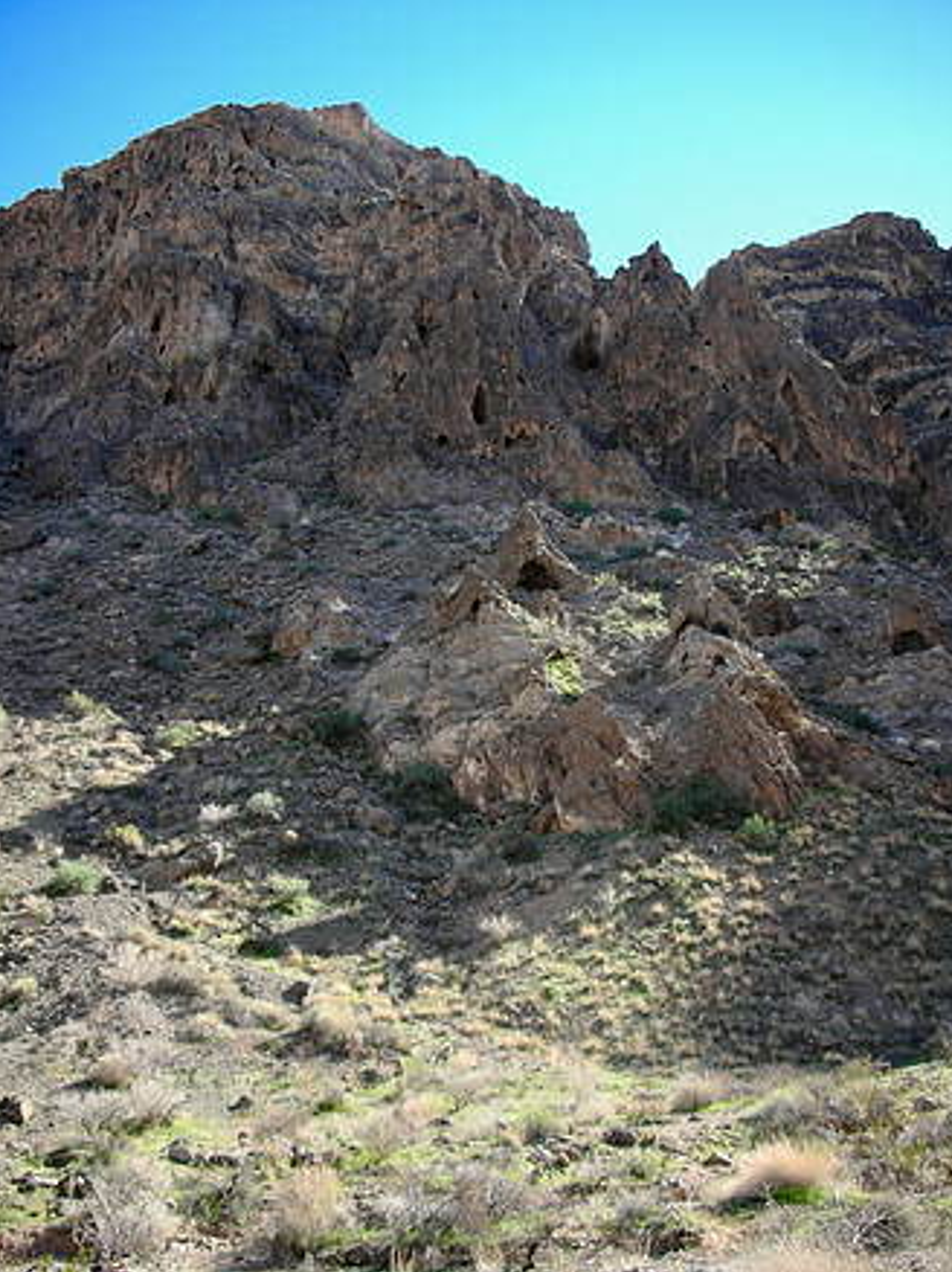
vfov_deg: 51.4
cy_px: 651
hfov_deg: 39.6
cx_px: 479
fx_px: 1321
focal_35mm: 36
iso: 50
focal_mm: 5.8
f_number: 3
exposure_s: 1/188
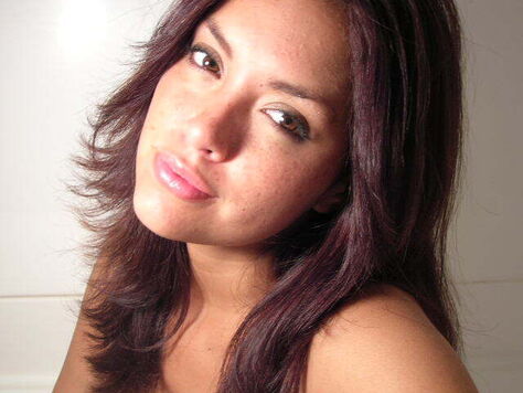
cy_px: 196
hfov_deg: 41.2
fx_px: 695
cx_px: 262
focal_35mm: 46
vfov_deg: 31.5
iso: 50
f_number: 3.2
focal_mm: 7.7
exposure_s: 1/6.8
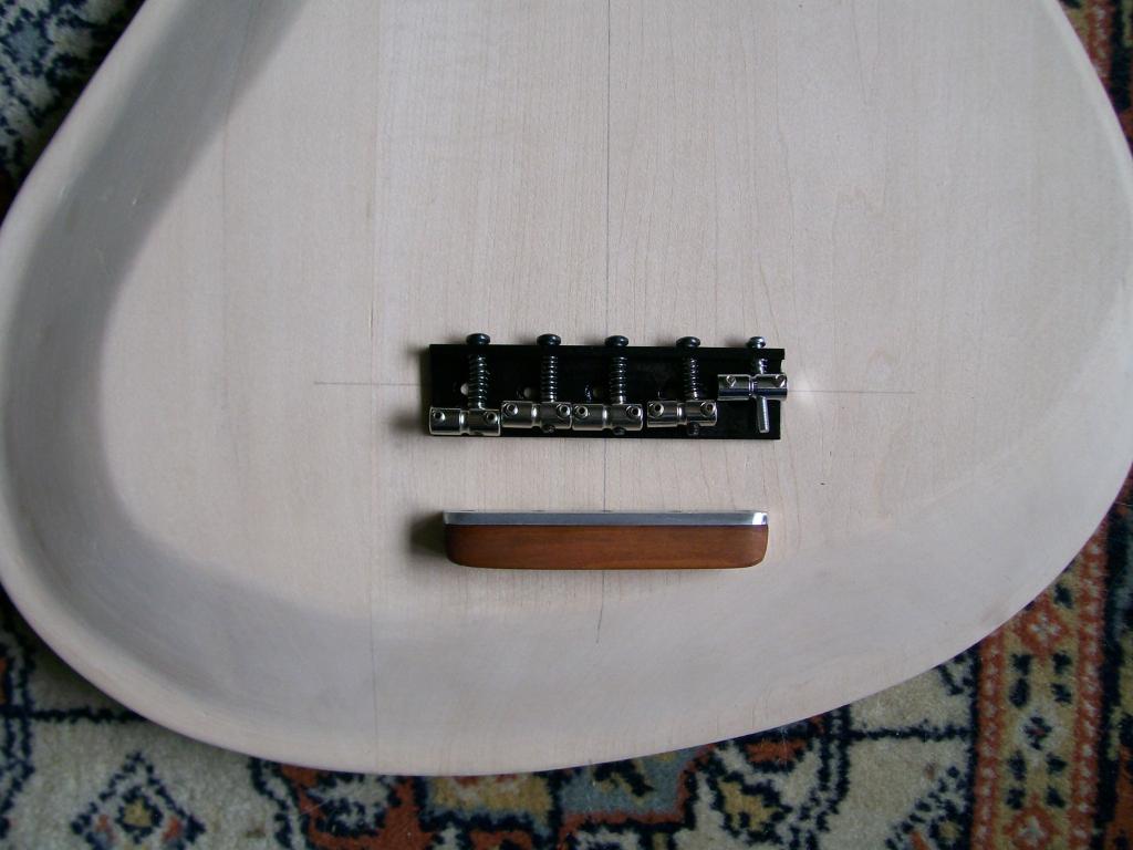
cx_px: 566
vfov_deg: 39.7
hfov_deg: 51.4
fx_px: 1178
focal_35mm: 36
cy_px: 425
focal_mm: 6
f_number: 2.7
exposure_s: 1/32
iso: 85
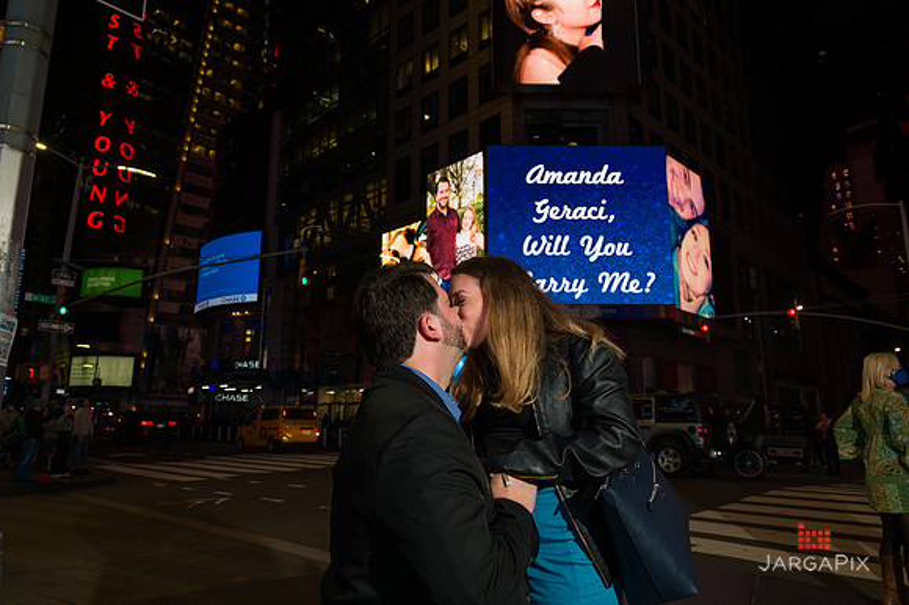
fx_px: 606
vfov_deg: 53.1
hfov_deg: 73.8
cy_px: 302
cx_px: 454
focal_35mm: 24
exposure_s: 1/200
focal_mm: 24
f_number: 5.6
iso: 500
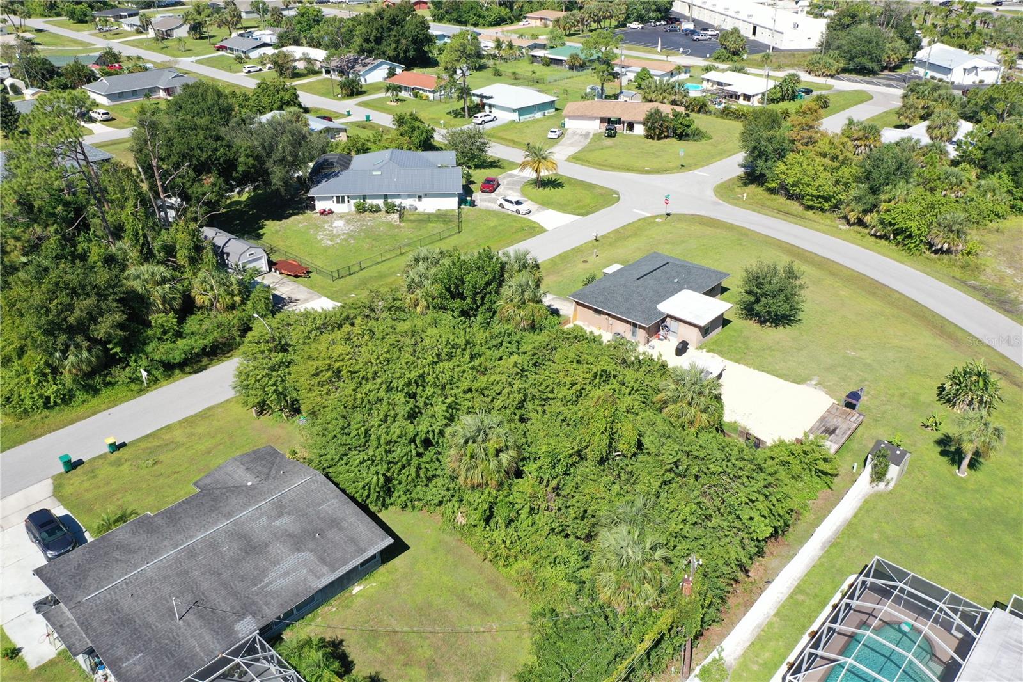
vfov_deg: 46.4
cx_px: 512
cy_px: 341
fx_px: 795
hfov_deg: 65.5
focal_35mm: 28
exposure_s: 1/320
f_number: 5.6
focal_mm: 10.26
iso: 100
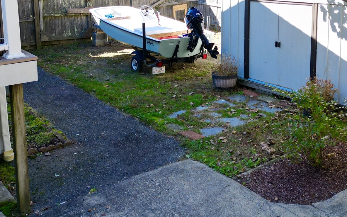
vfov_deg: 28.4
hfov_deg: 44.9
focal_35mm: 44
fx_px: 416
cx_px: 219
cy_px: 33
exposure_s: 1/500
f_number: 1.7
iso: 110
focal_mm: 6.72
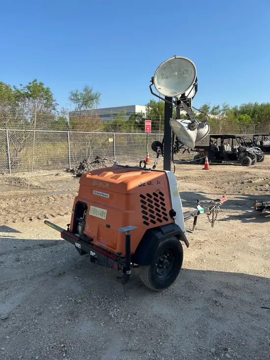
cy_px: 180
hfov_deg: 53.1
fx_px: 270
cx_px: 135
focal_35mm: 26
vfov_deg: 67.3
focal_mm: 5.7
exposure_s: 1/3257
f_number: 1.5
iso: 50
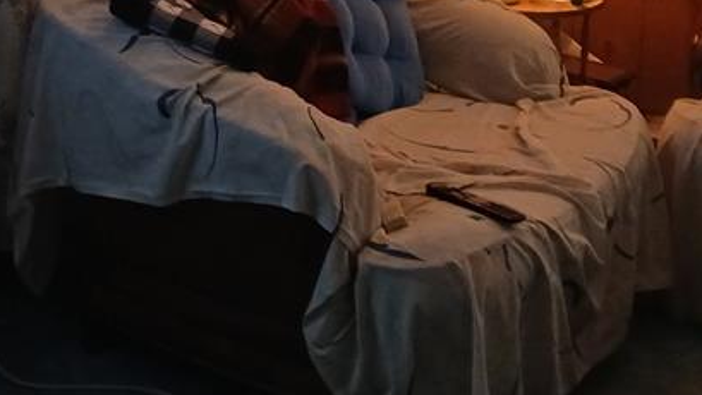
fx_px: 1322
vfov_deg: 16.2
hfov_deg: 28.3
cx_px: 34
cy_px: -100
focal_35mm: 71
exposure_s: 1/30
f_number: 1.8
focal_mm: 3.98
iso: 200
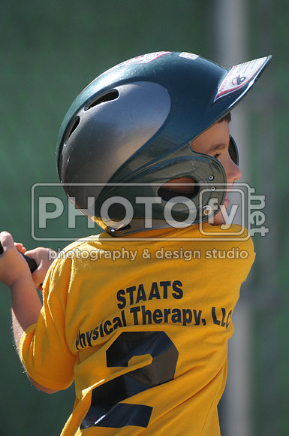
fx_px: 7246
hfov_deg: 2.3
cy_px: 218
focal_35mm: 600
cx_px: 144
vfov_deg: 3.4
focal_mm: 400
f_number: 4
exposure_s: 1/2000
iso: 640
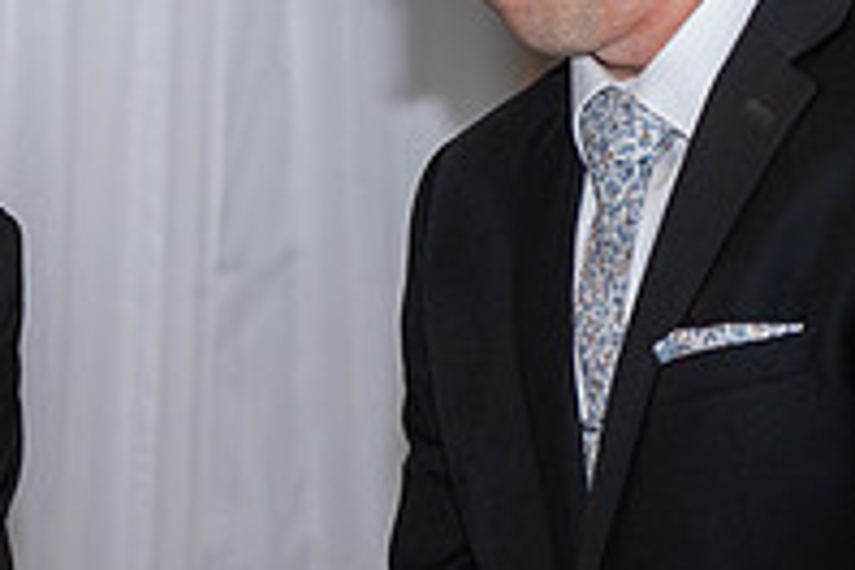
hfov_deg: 9.1
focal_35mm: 220
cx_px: -384
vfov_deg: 6.2
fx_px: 5225
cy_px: 240
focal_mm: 75
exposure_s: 1/160
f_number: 4
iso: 125
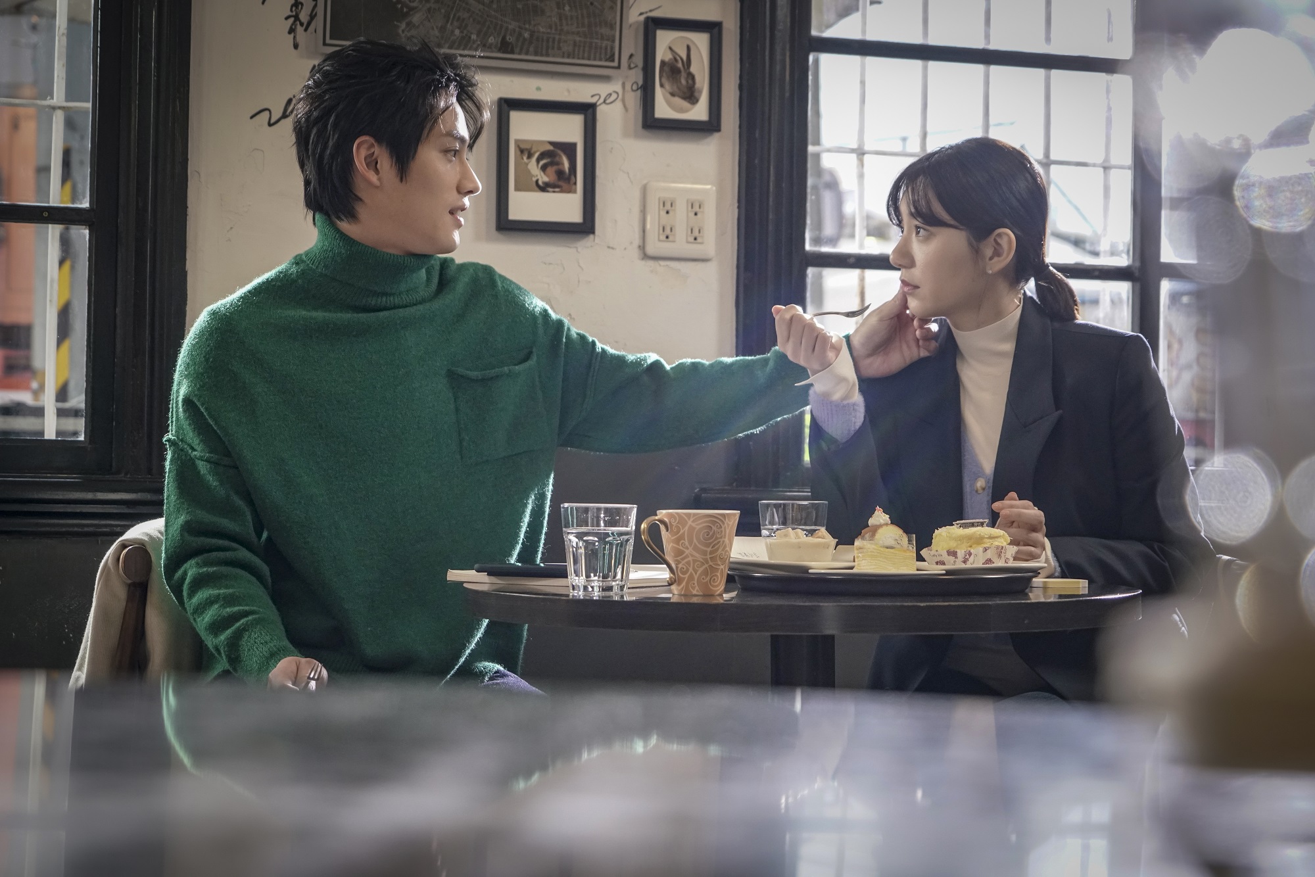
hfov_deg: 28.1
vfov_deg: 18.9
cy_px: 438
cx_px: 658
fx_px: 2630
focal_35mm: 72
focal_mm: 72
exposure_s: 1/50
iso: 1600
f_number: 5.6
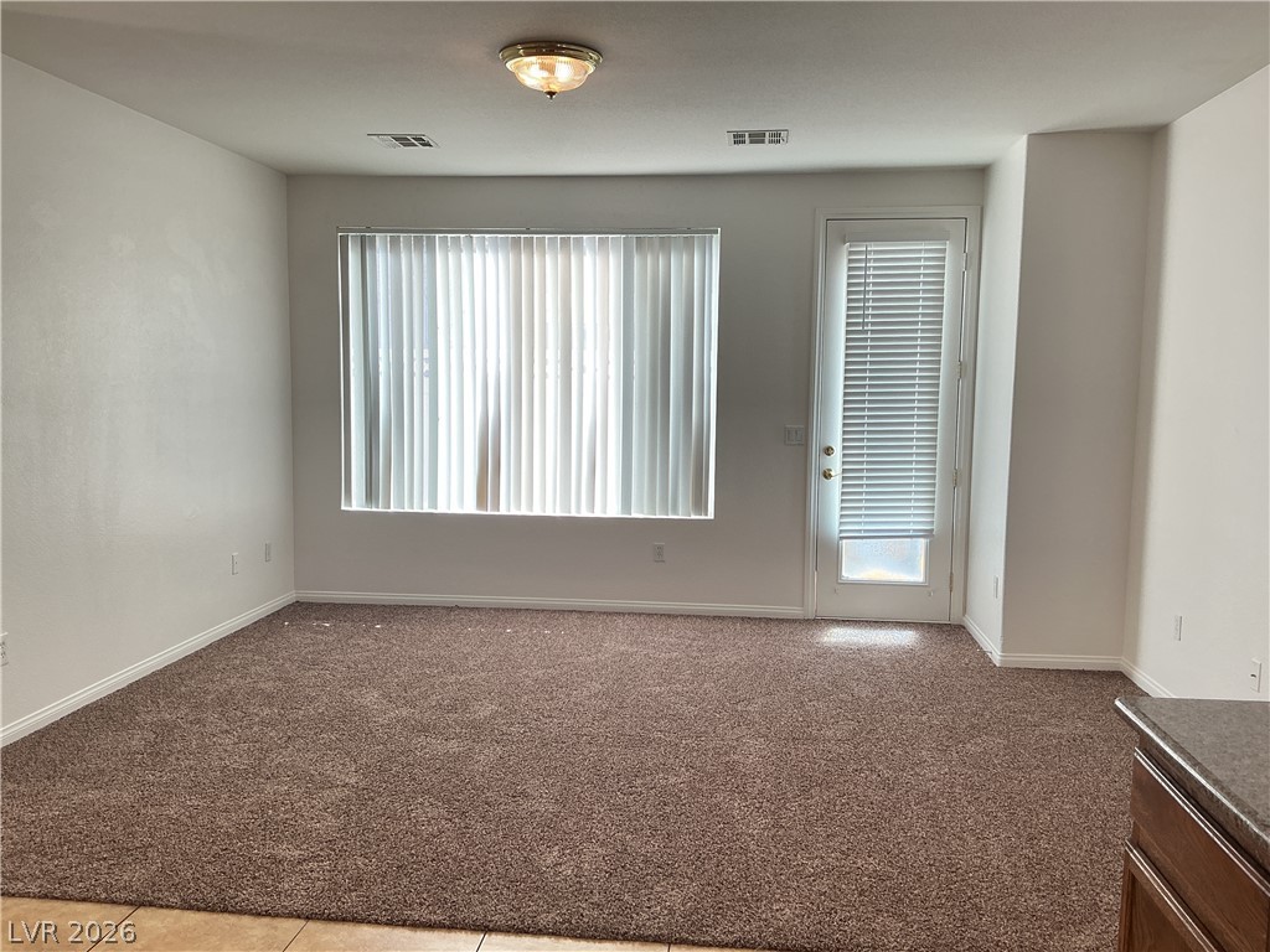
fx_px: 1064
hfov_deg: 61.7
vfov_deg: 48.2
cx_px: 635
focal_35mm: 29
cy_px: 476
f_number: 1.8
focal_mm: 3
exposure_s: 1/120
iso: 40
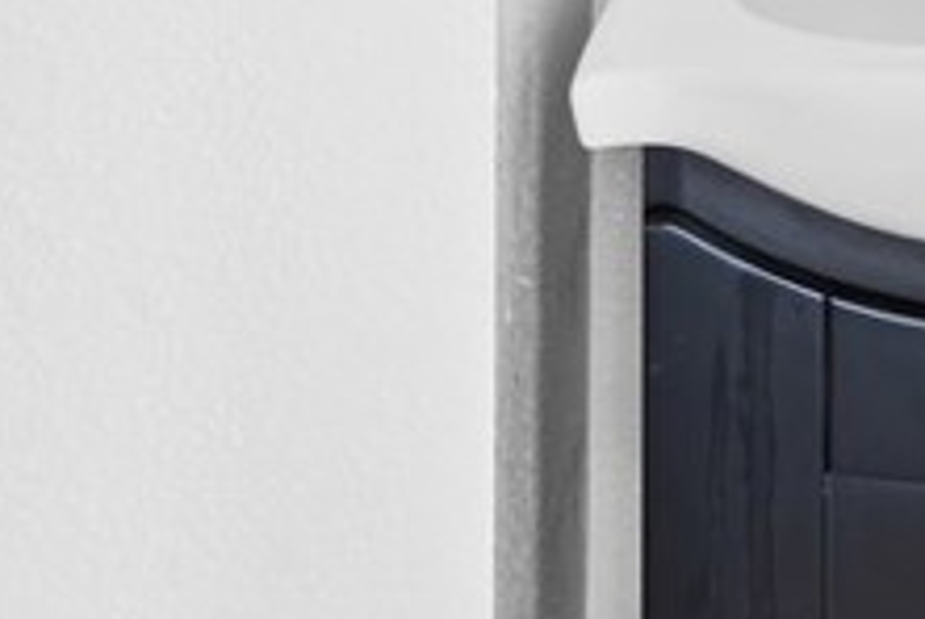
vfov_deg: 14.8
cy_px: -650
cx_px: 1817
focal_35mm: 74
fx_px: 1904
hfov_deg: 18.6
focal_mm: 16
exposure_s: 1/2.5
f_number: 9
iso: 250
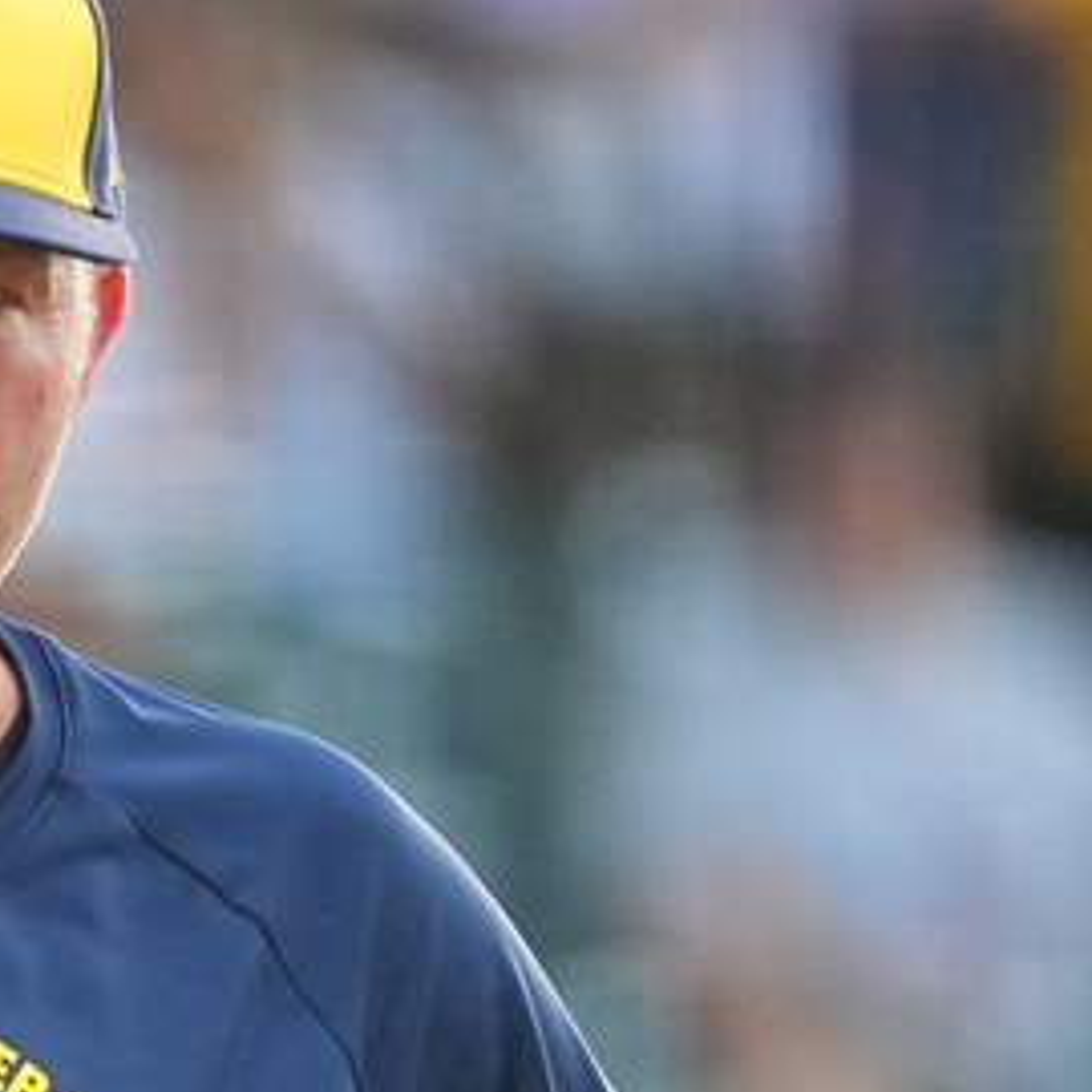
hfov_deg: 0.6
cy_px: 1181
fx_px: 103752
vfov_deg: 0.6
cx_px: -133
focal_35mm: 2907
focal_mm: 600
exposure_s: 1/1000
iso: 2500
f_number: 4
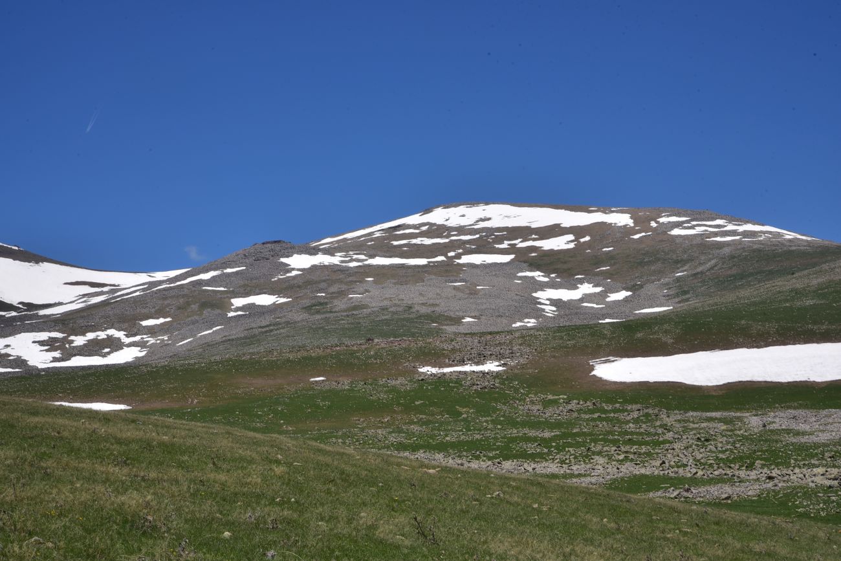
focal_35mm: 50
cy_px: 280
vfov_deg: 27.0
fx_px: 1168
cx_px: 420
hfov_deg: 39.6
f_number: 20
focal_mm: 50
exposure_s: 1/125
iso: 160
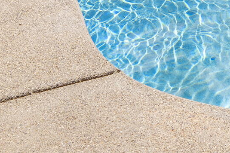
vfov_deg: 11.9
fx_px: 568
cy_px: -236
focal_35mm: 89
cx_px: 304
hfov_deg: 20.7
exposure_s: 1/160
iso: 100
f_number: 9
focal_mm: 17
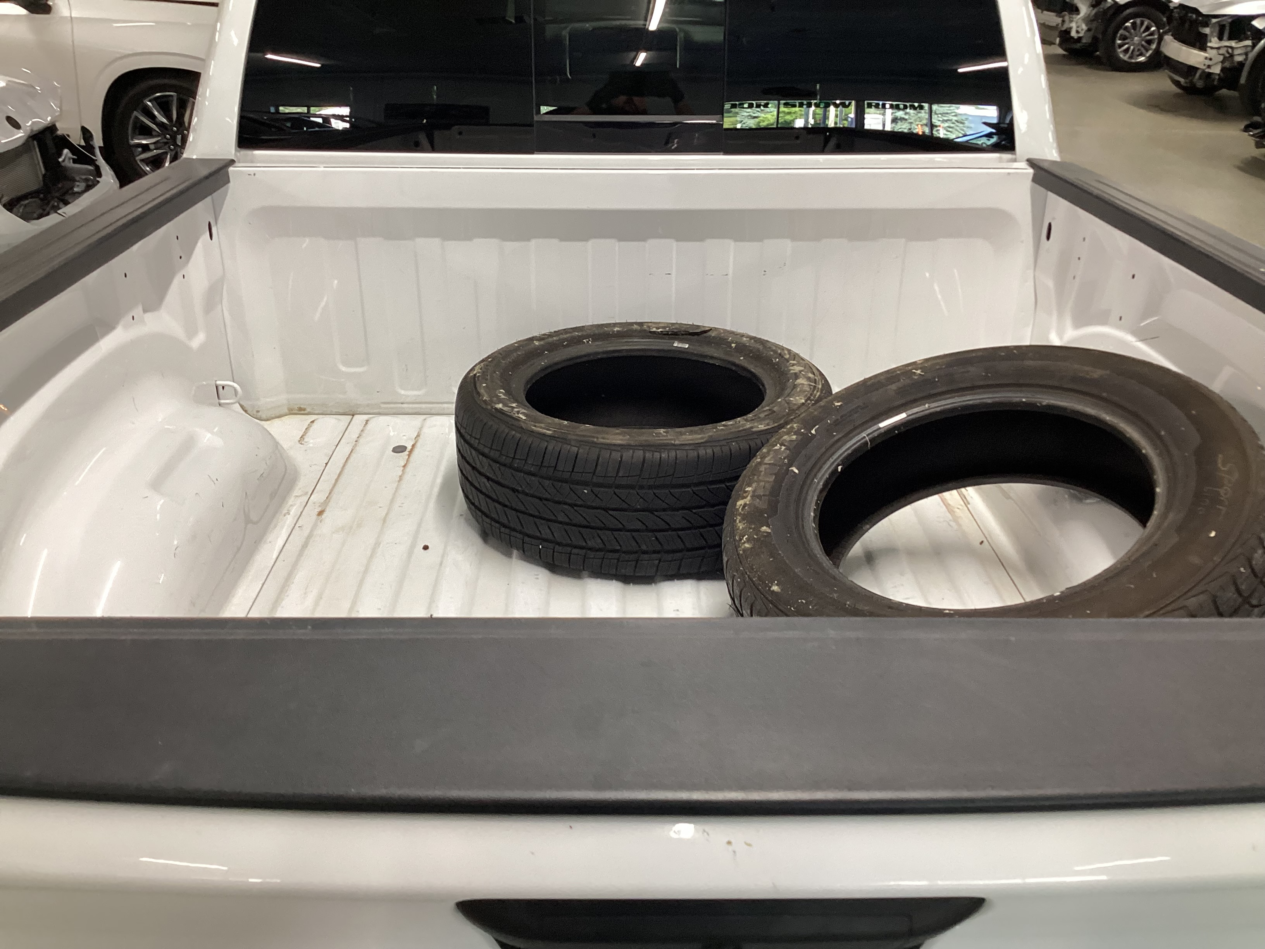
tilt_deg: -28.4
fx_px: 1133
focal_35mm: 31
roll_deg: -1.2
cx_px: 632
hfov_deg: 58.4
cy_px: 474
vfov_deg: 45.4
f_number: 2.4
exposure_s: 1/50
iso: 125
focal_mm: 3.3
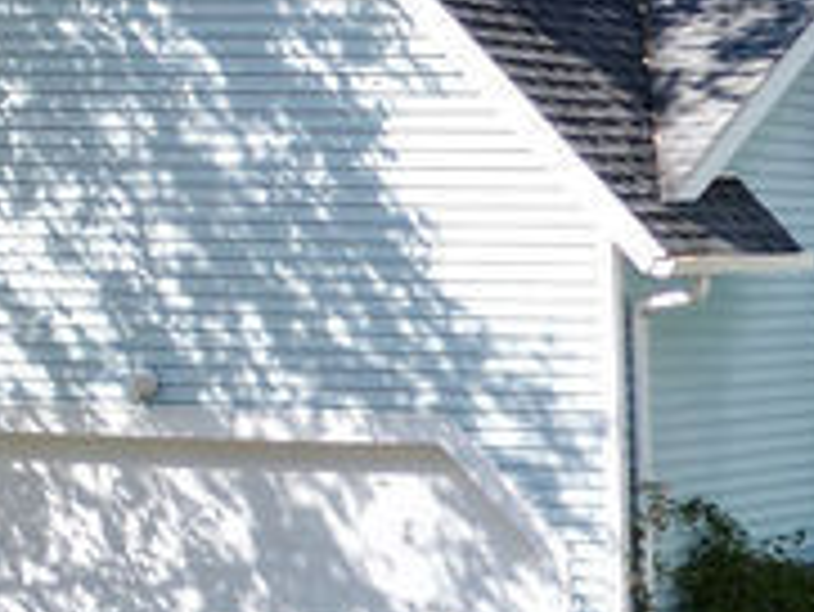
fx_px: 3200
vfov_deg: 10.8
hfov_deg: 12.4
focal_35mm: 136
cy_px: 567
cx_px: 1740
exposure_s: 1/1500
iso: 130
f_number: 1.7
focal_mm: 6.72
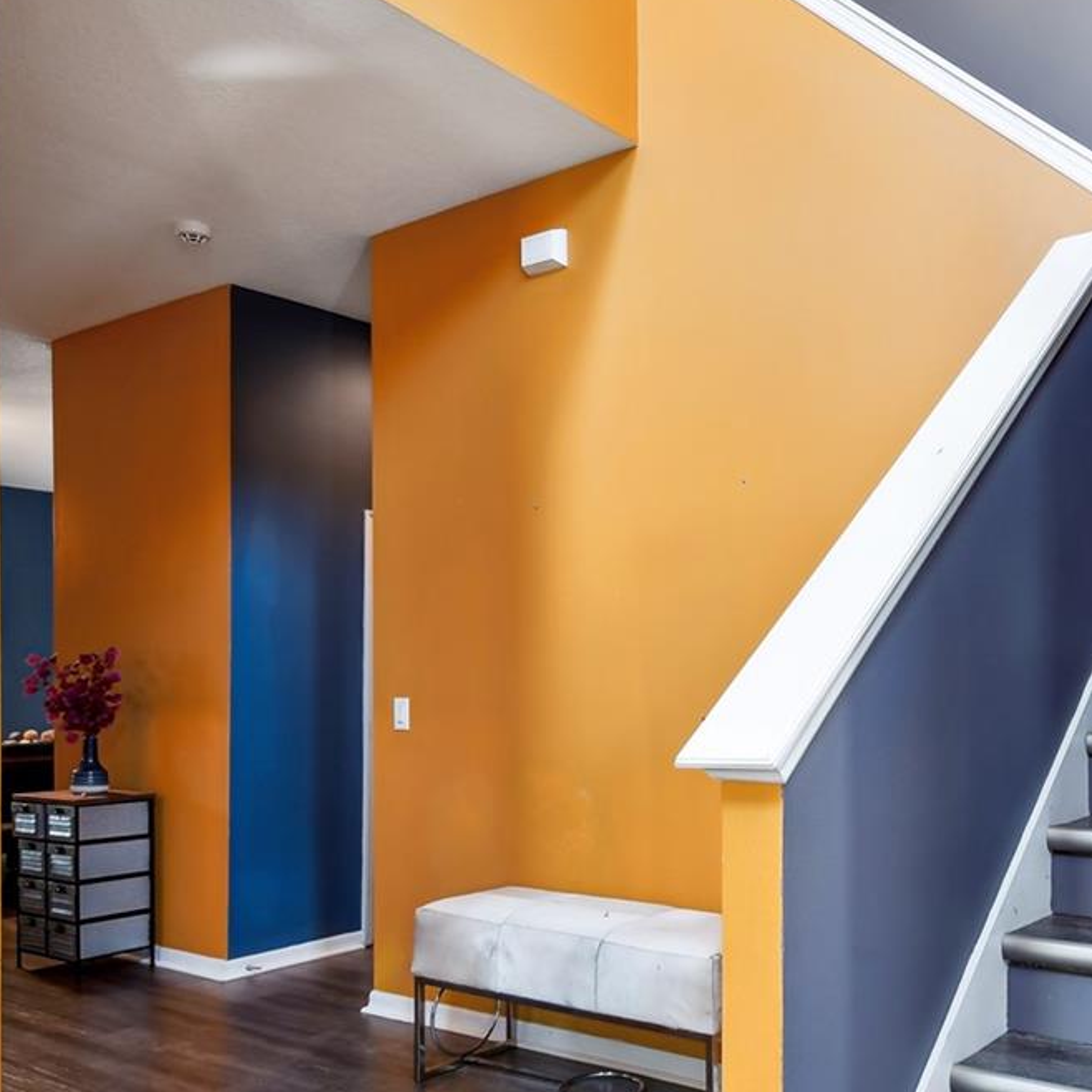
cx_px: 812
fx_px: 1106
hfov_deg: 50.5
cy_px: 569
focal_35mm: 31
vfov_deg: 52.5
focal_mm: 10
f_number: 5.6
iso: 100
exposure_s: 1/2
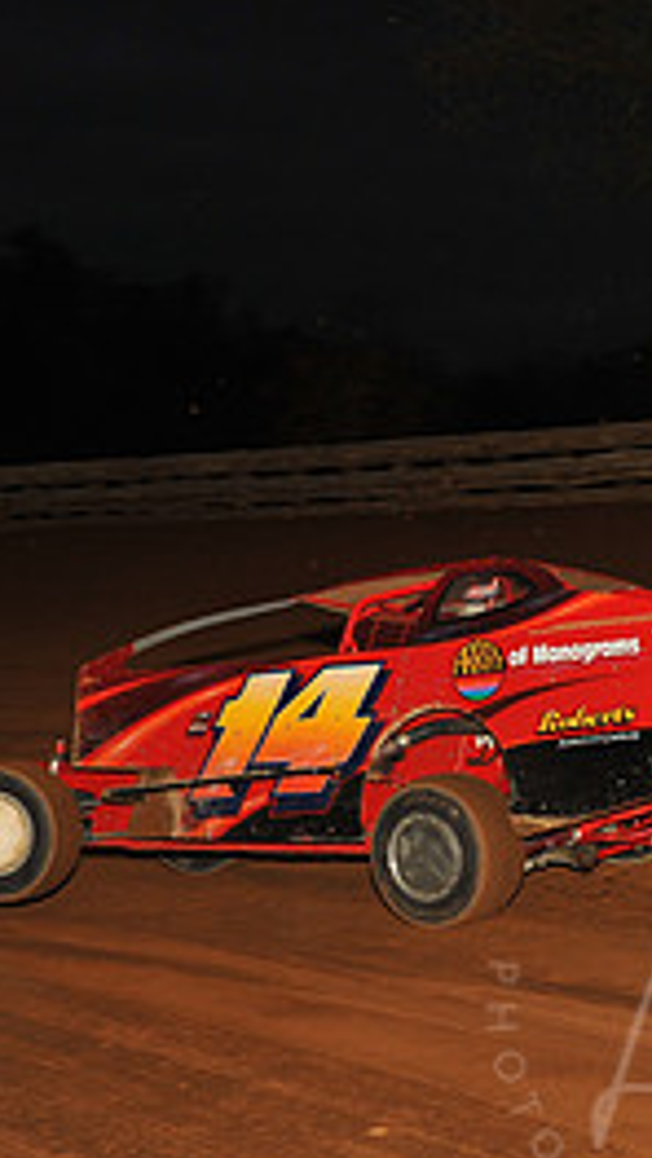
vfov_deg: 22.0
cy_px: 594
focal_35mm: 97
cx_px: 749
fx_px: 2980
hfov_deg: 12.2
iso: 500
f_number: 7.1
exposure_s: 1/320
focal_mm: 42
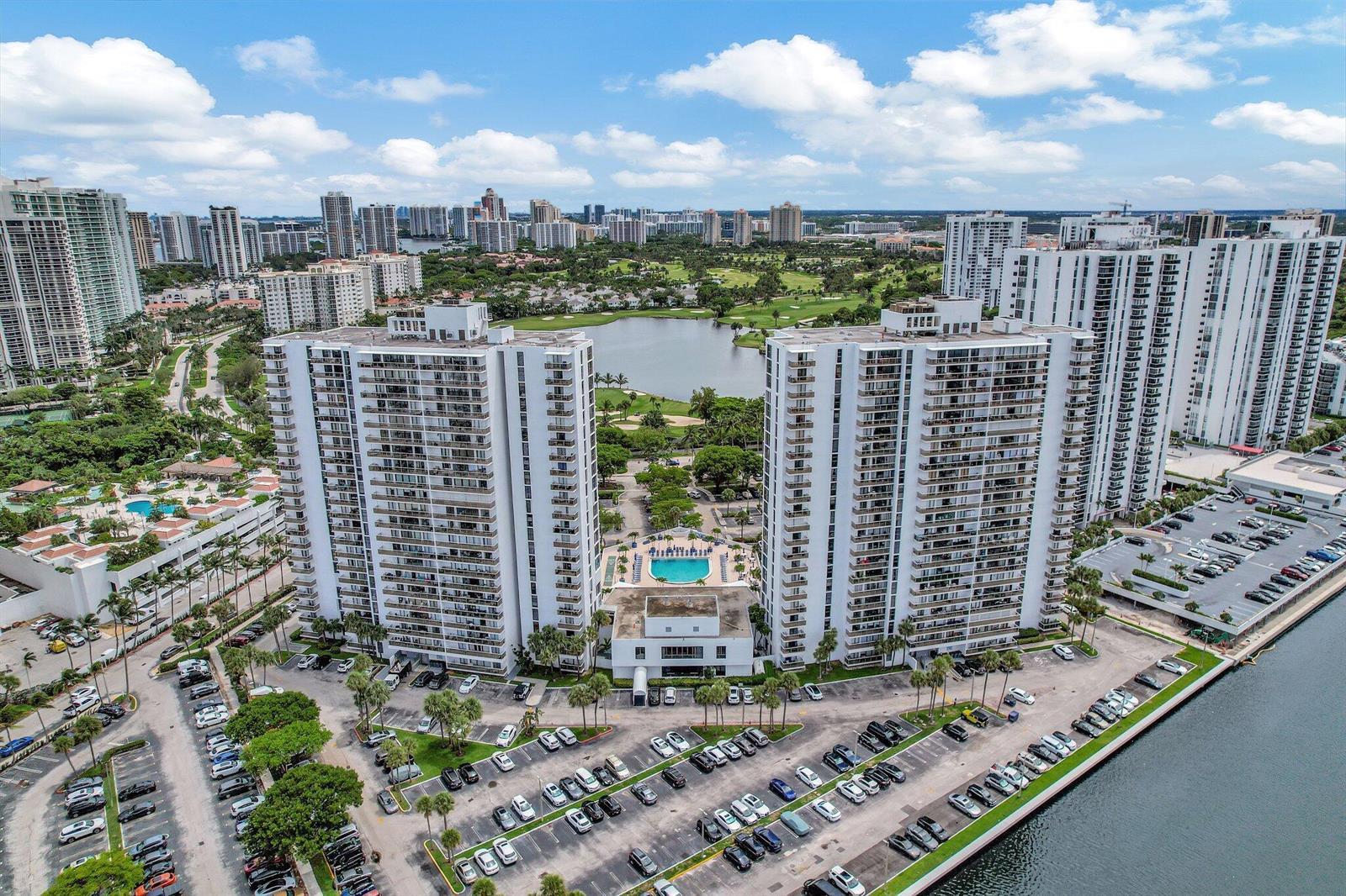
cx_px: 673
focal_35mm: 22
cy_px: 448
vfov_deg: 57.2
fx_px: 822
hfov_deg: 78.6
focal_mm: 8.38
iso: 170
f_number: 2.8
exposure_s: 1/4000
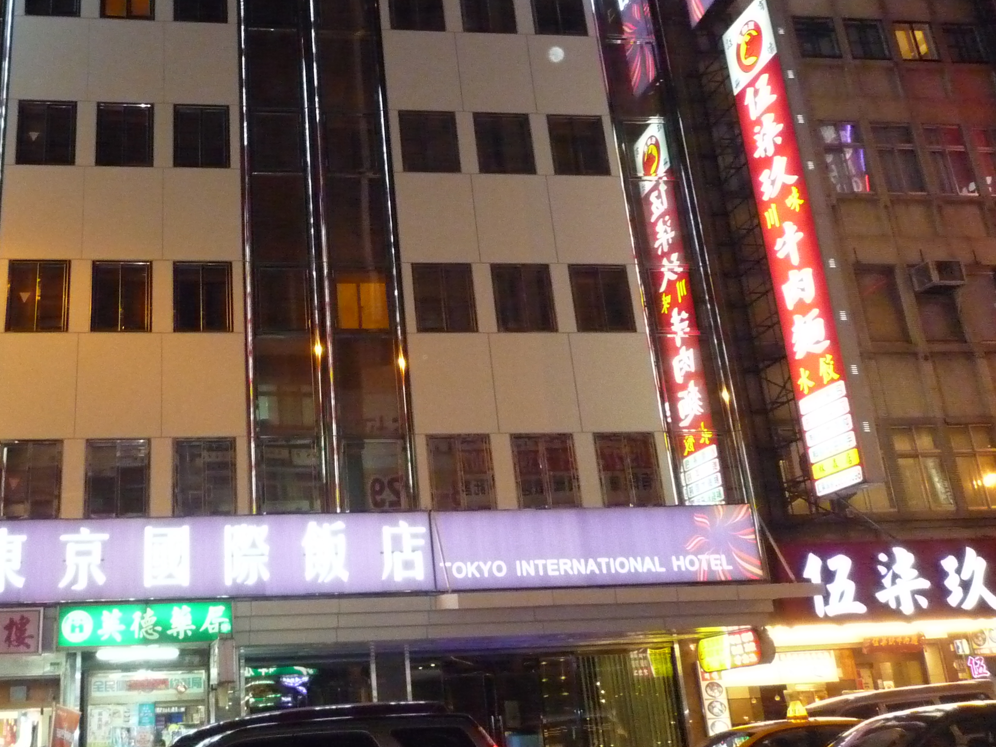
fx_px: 1122
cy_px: 230
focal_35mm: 39
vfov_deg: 36.3
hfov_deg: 46.9
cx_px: 310
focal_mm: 4.4
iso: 800
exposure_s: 1/30
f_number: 2.8
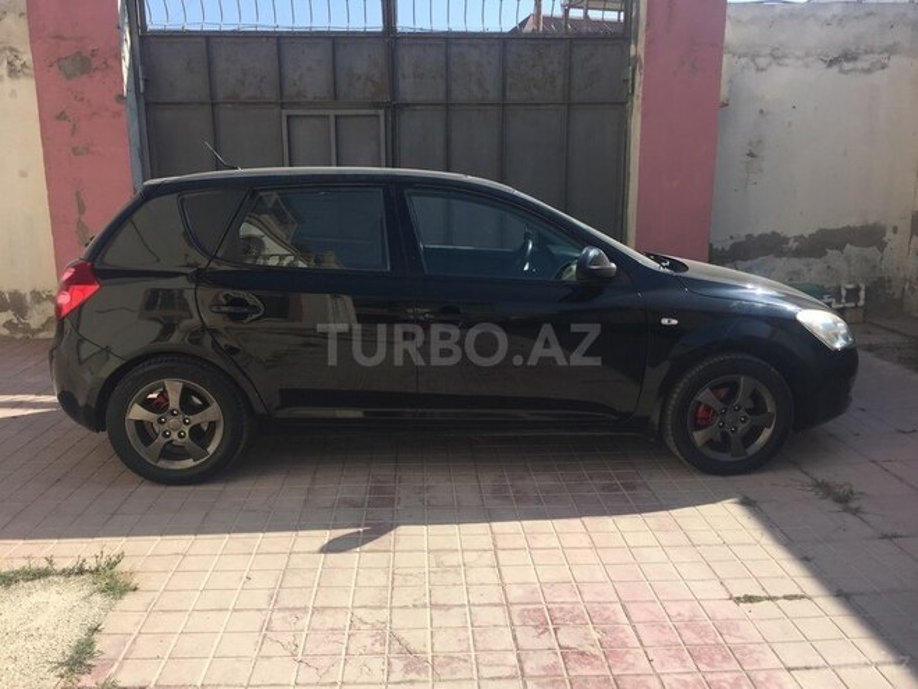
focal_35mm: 29
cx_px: 459
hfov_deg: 61.7
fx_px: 769
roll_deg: -0.9
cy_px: 344
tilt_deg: -10.7
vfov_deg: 48.2
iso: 32
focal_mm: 4.15
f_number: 2.2
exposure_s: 1/1721
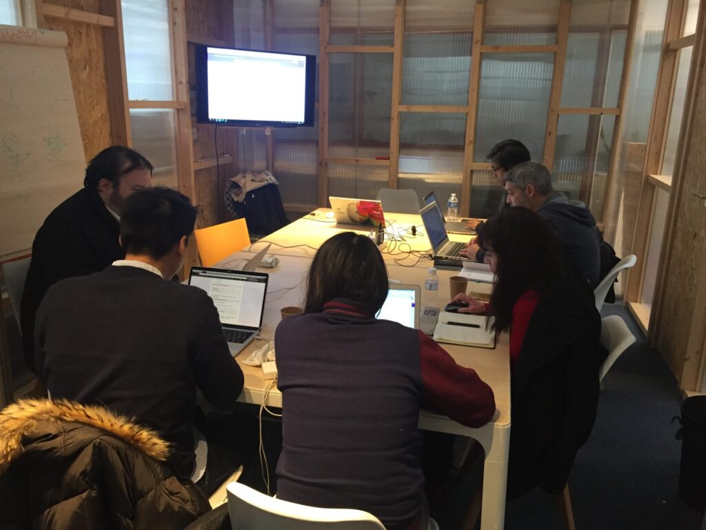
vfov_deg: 48.2
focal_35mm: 29
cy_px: 265
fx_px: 591
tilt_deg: -14.9
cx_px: 353
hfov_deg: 61.7
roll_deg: -1.5
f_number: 2.2
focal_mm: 4.15
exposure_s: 1/33
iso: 200
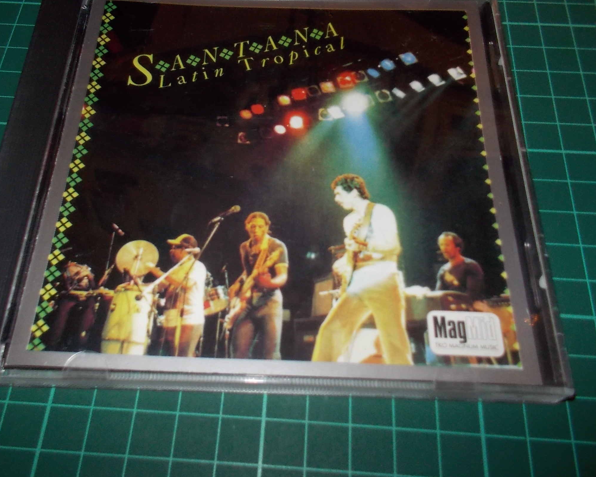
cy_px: 230
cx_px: 272
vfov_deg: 45.8
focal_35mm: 32
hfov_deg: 55.6
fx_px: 564
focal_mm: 4.1
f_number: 3.3
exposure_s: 1/30
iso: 200
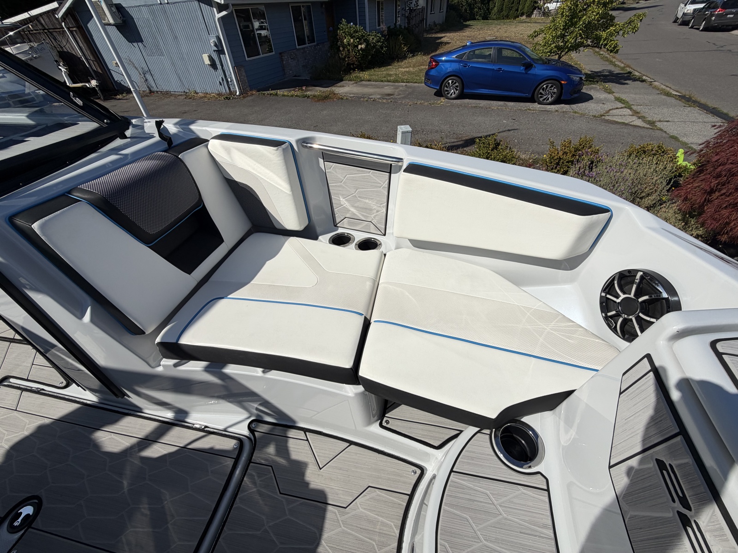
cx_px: 369
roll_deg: +4.0
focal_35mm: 14
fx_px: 298
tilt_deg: -41.4
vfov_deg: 85.7
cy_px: 276
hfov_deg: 102.1
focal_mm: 2.22
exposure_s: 1/2410
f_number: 2.2
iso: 20
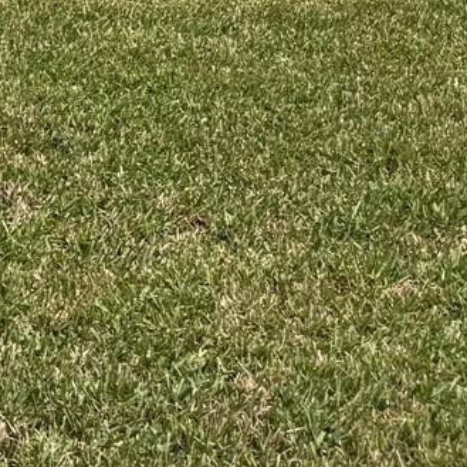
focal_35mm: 132
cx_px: -765
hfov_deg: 10.7
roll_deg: -0.4
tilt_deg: +2.5
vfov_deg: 11.6
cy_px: -529
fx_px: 2015
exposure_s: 1/7092
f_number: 1.78
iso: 80
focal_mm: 6.76
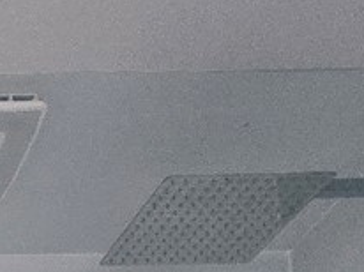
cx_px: -456
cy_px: 631
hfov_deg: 14.4
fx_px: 1061
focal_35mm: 101
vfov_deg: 12.1
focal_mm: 2.2
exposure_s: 1/60.2
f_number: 2.2
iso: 400
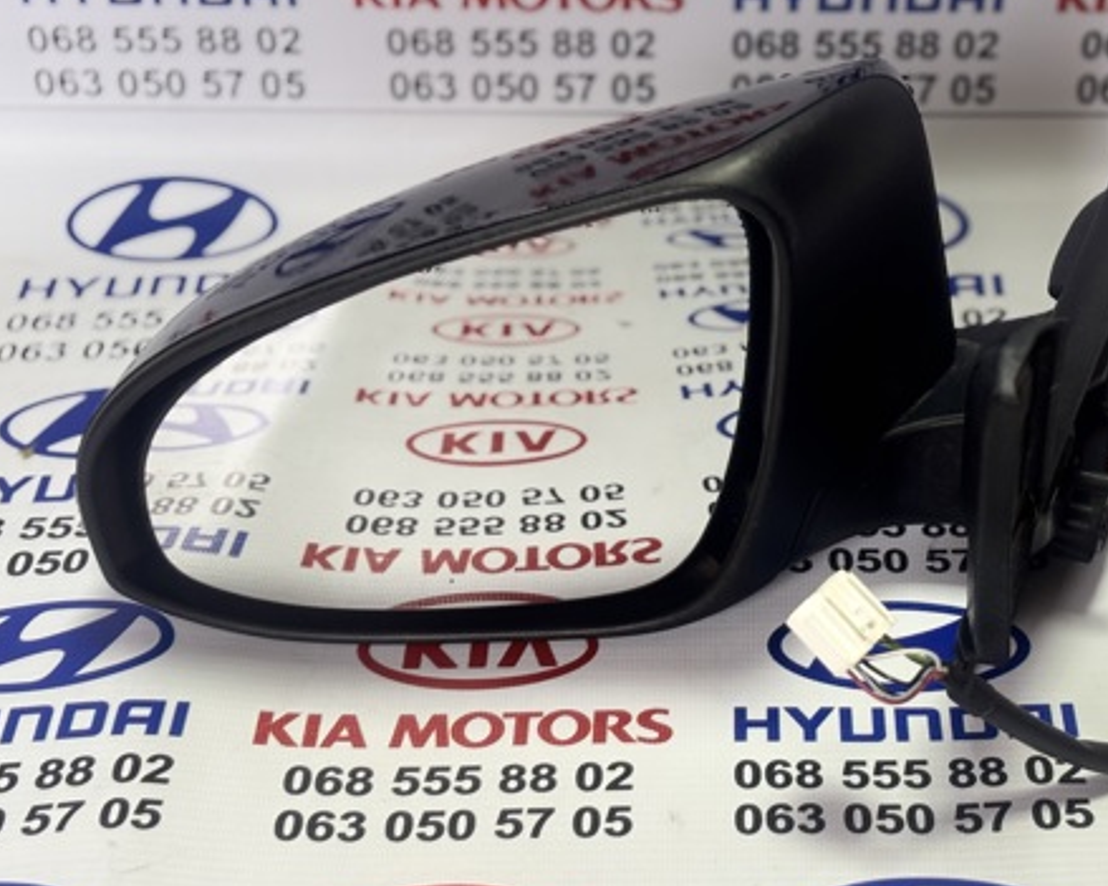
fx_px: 2426
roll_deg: +0.5
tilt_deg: -38.0
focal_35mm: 74
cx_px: 717
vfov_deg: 20.7
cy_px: 425
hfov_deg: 25.6
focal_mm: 5.96
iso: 100
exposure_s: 1/60
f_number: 1.6
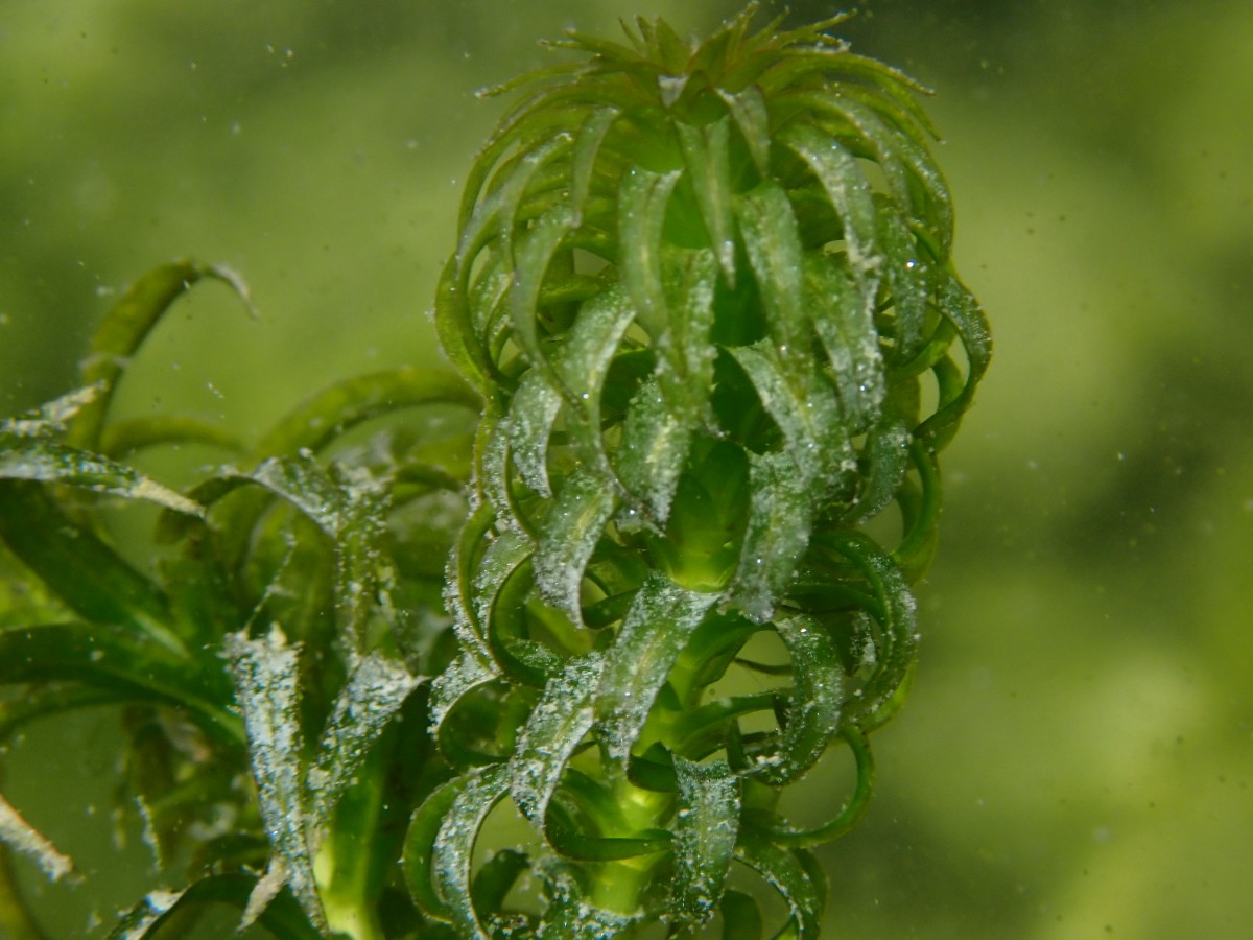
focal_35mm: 100
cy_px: 470
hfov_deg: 19.6
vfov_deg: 14.8
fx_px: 3620
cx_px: 626
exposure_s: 1/320
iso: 200
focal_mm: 18
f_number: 6.3
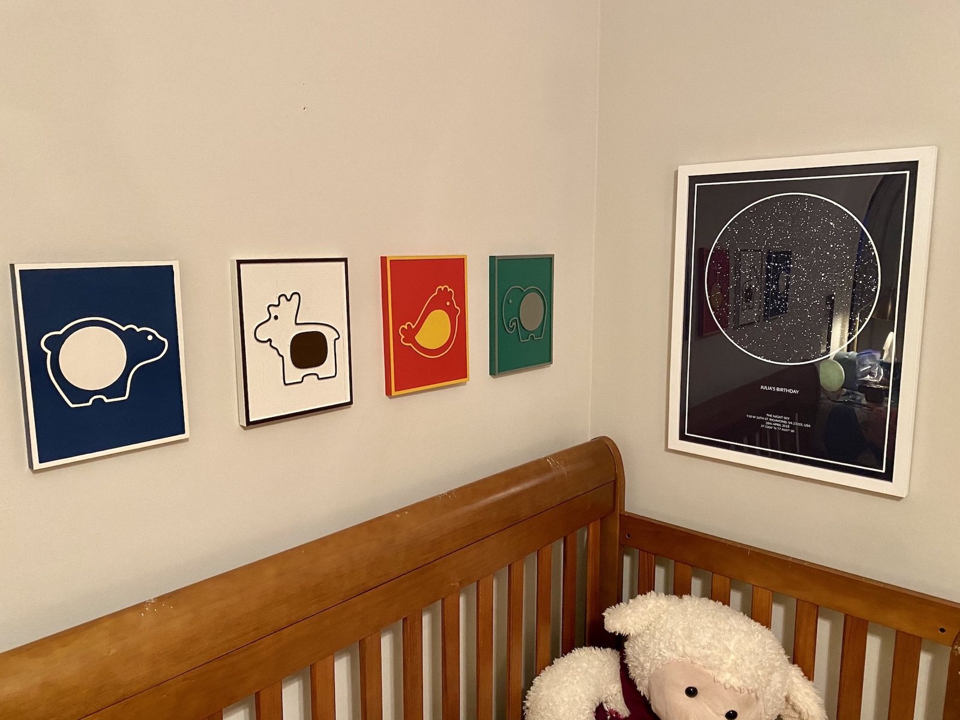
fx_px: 721
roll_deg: -0.3
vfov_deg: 53.1
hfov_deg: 67.3
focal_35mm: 26
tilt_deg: -9.3
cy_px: 360
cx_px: 480
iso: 320
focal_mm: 4.25
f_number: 1.8
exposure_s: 1/40
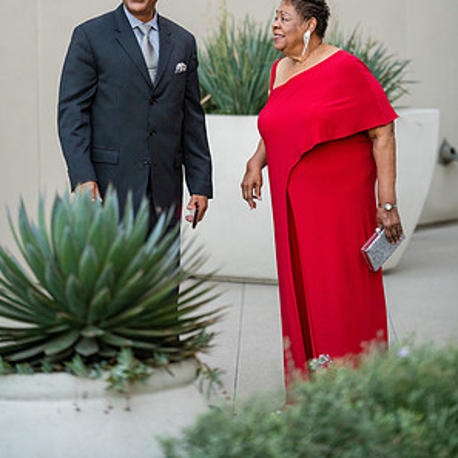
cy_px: 117
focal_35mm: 187
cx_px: 228
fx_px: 2799
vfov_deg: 9.3
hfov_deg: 9.4
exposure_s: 1/640
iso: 1600
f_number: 2.8
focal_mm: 145
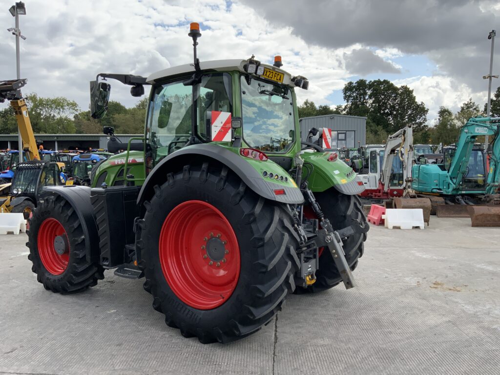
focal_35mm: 29
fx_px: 419
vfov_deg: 48.2
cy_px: 188
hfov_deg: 61.7
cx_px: 250
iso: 16
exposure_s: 1/1035
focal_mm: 3
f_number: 1.8
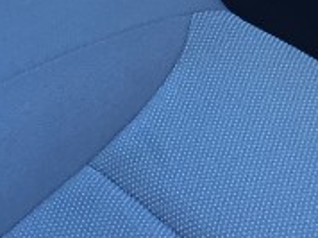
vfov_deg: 8.5
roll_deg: -4.4
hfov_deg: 11.7
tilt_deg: -21.8
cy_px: -184
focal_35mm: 167
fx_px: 1532
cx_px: 323
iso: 40
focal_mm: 4.15
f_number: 2.2
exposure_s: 1/30
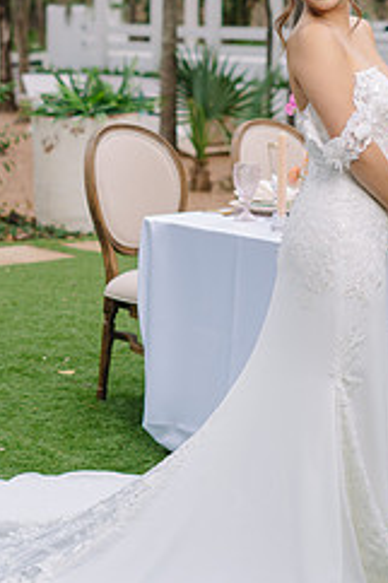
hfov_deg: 14.7
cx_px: 188
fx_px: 1506
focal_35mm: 93
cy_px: 279
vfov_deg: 21.9
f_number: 2.5
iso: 80
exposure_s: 1/200
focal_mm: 50
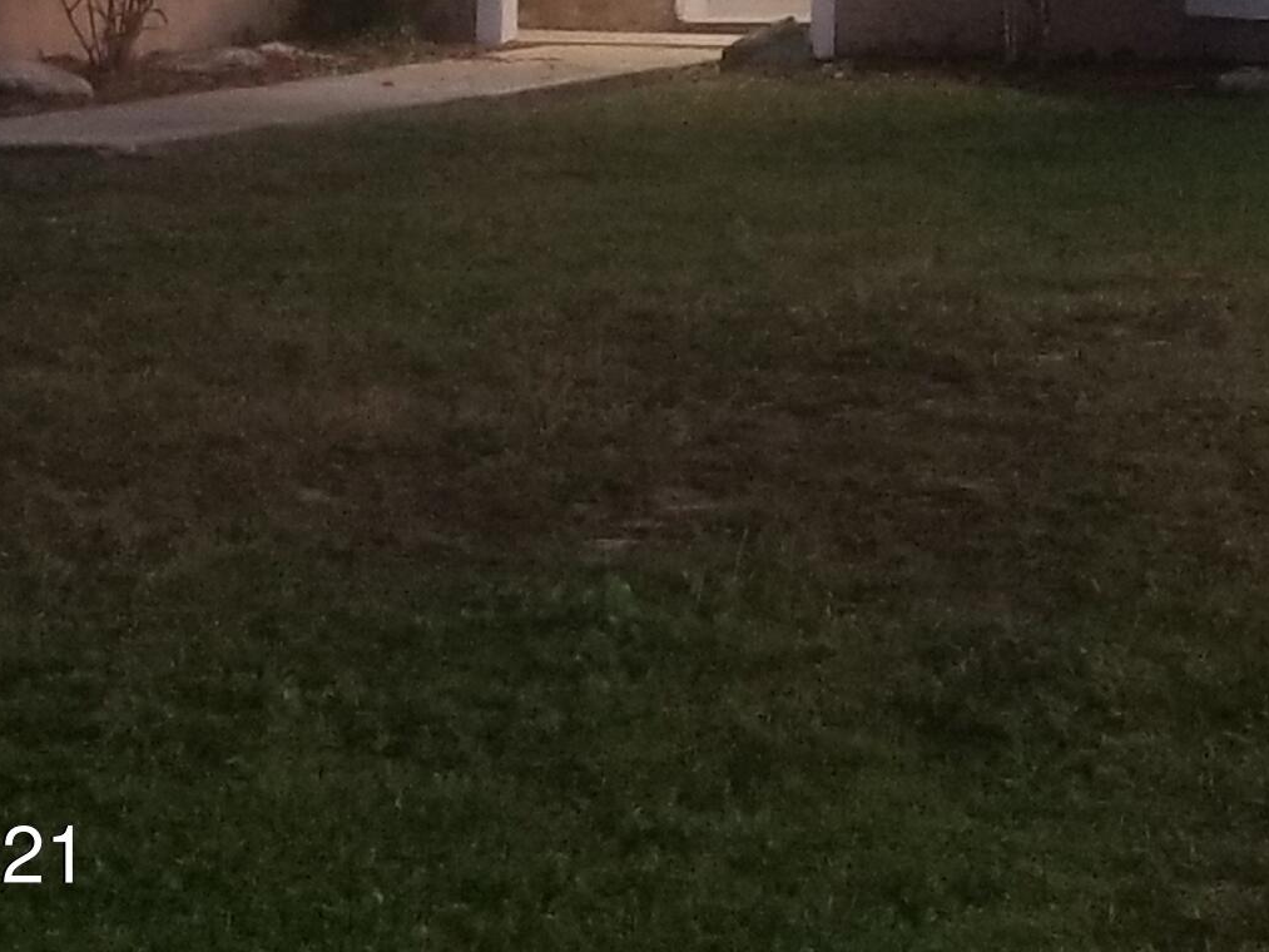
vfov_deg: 17.4
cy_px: -425
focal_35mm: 77
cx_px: 1126
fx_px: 2823
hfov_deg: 24.6
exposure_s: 1/10
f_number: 1.7
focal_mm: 4.3
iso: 200
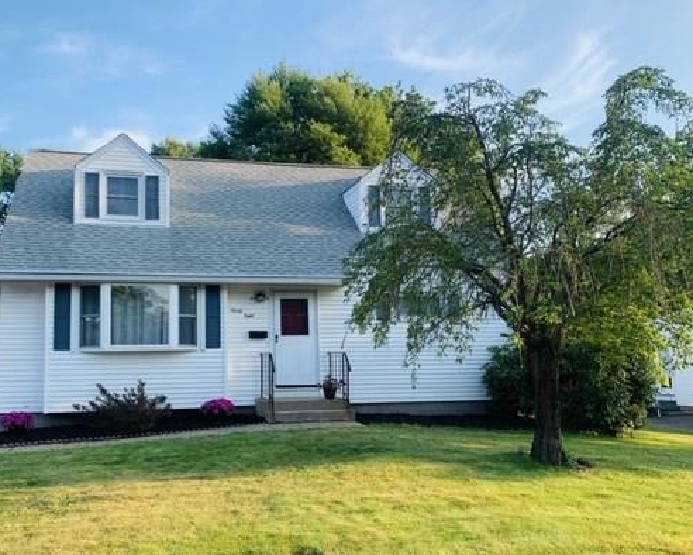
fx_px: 677
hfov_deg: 53.9
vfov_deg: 44.5
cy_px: 304
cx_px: 286
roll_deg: +1.2
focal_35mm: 33
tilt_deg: +5.9
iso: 25
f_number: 1.8
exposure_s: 1/518
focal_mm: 4.25
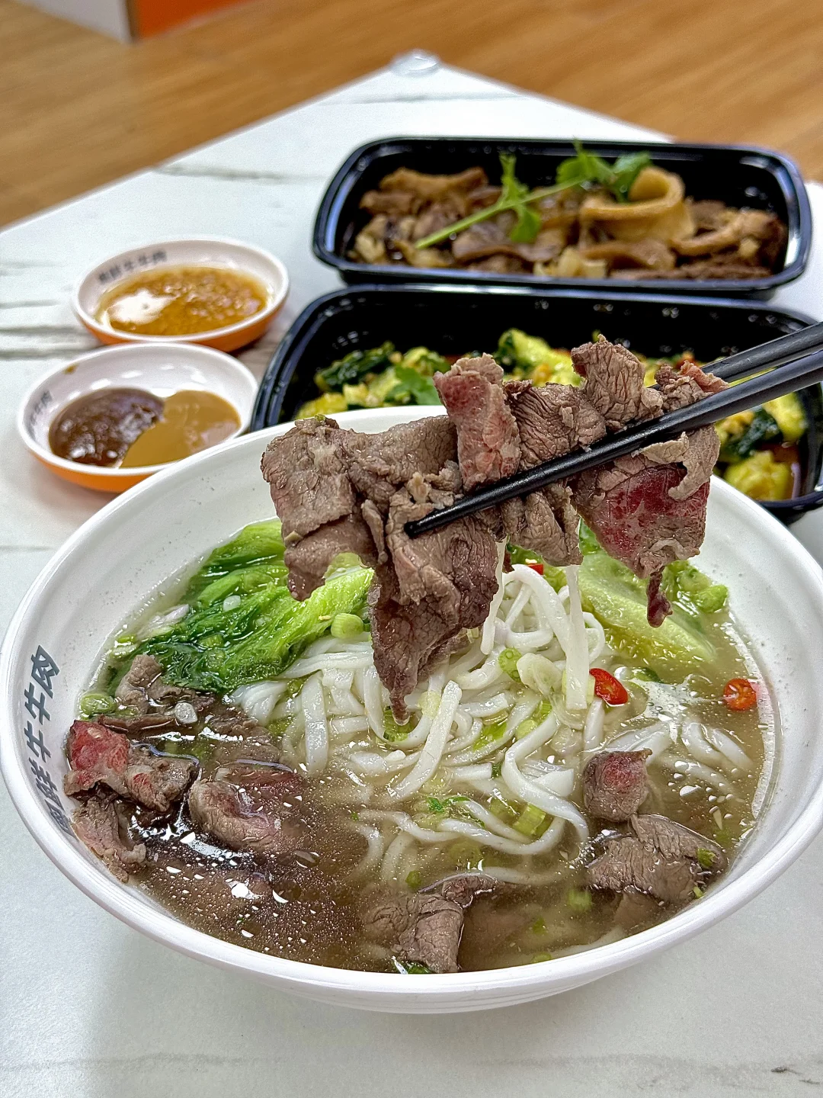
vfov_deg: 39.7
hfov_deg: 30.3
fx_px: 1522
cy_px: 549
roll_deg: +1.4
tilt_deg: -37.7
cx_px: 412
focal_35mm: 48
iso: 64
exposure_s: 1/100
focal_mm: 6.76
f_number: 1.78
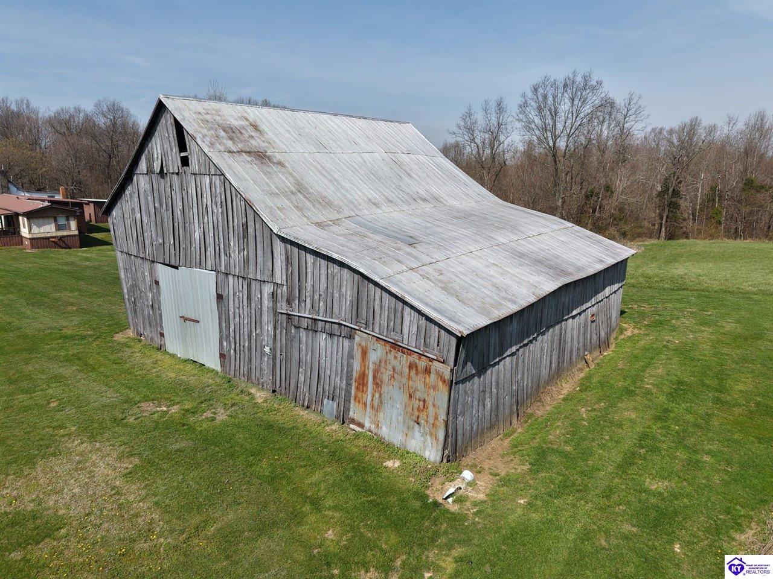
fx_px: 536
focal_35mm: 24
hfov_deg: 71.6
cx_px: 386
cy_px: 290
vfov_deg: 56.8
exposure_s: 1/3200
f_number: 1.8
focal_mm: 8.67
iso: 110
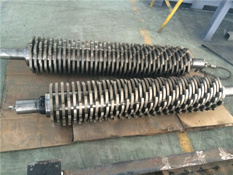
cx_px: 116
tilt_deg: -51.2
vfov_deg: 48.2
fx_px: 195
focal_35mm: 29
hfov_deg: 61.7
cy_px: 88
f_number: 2.2
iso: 500
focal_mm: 4.15
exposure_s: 1/17
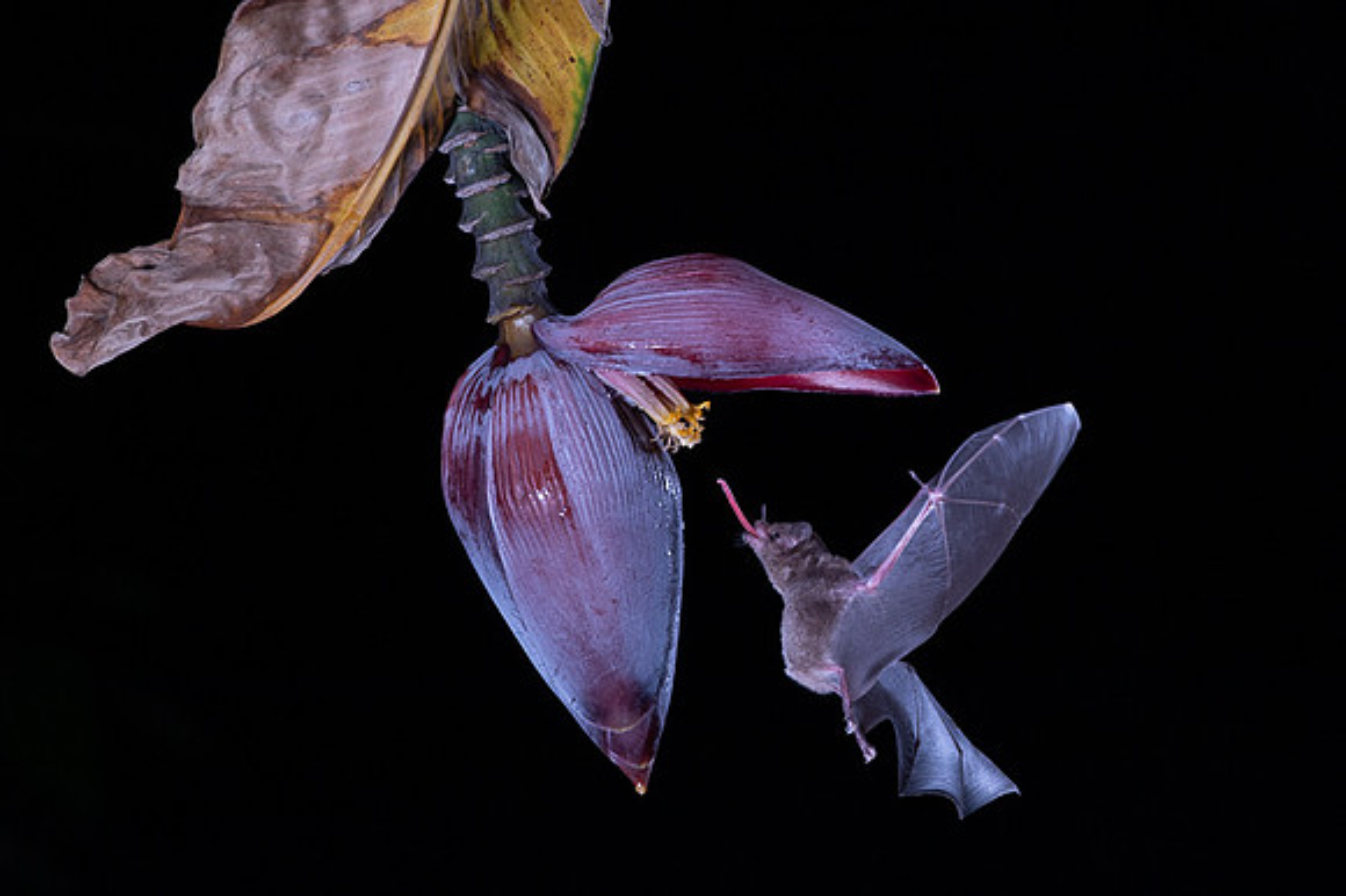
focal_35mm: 263
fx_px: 9812
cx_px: 851
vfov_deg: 5.2
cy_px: 441
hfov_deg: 7.8
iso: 800
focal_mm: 195
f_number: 9
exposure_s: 1/250
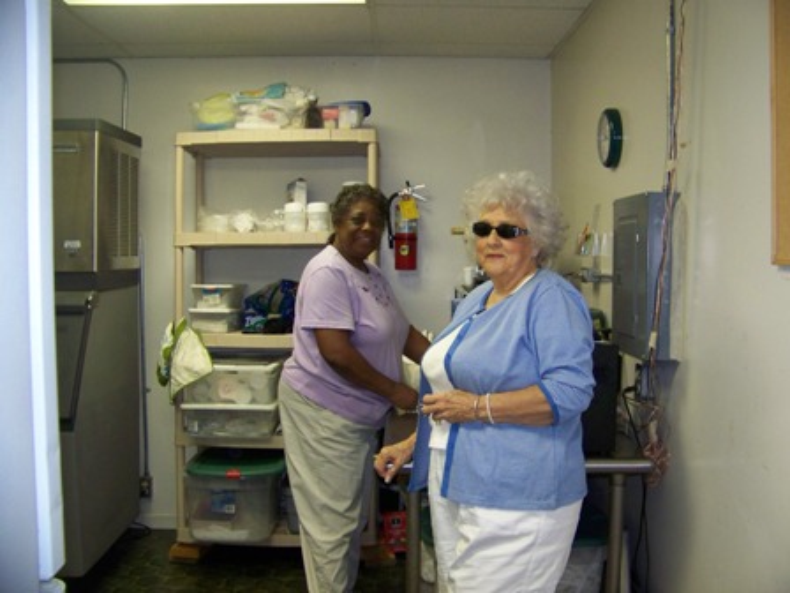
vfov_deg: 39.7
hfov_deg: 51.4
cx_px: 395
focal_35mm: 36
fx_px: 822
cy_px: 296
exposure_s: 1/30
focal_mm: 5.85
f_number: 2.8
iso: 200
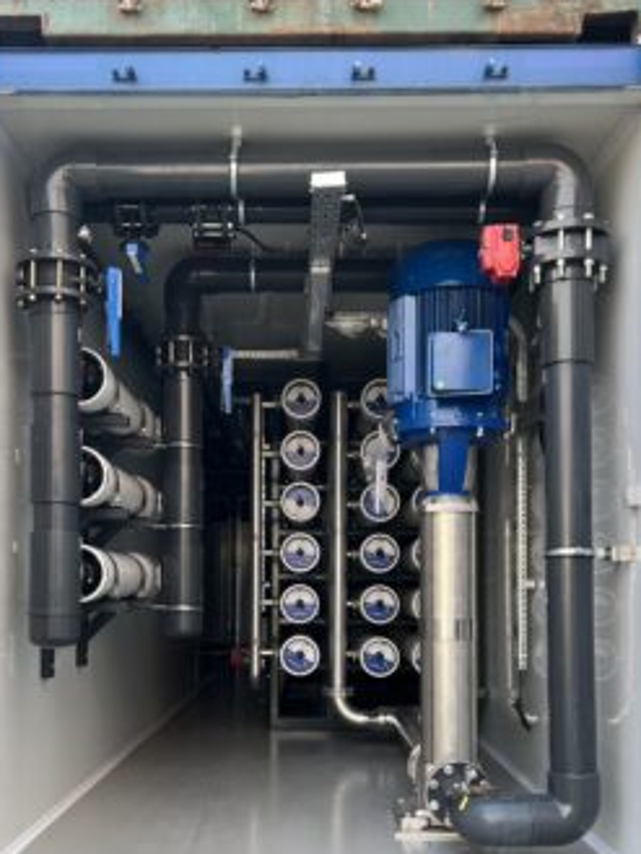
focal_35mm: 37
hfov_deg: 38.7
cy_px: 558
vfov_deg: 49.4
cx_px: 302
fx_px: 913
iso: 32
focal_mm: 5.7
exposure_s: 1/122
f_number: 1.5
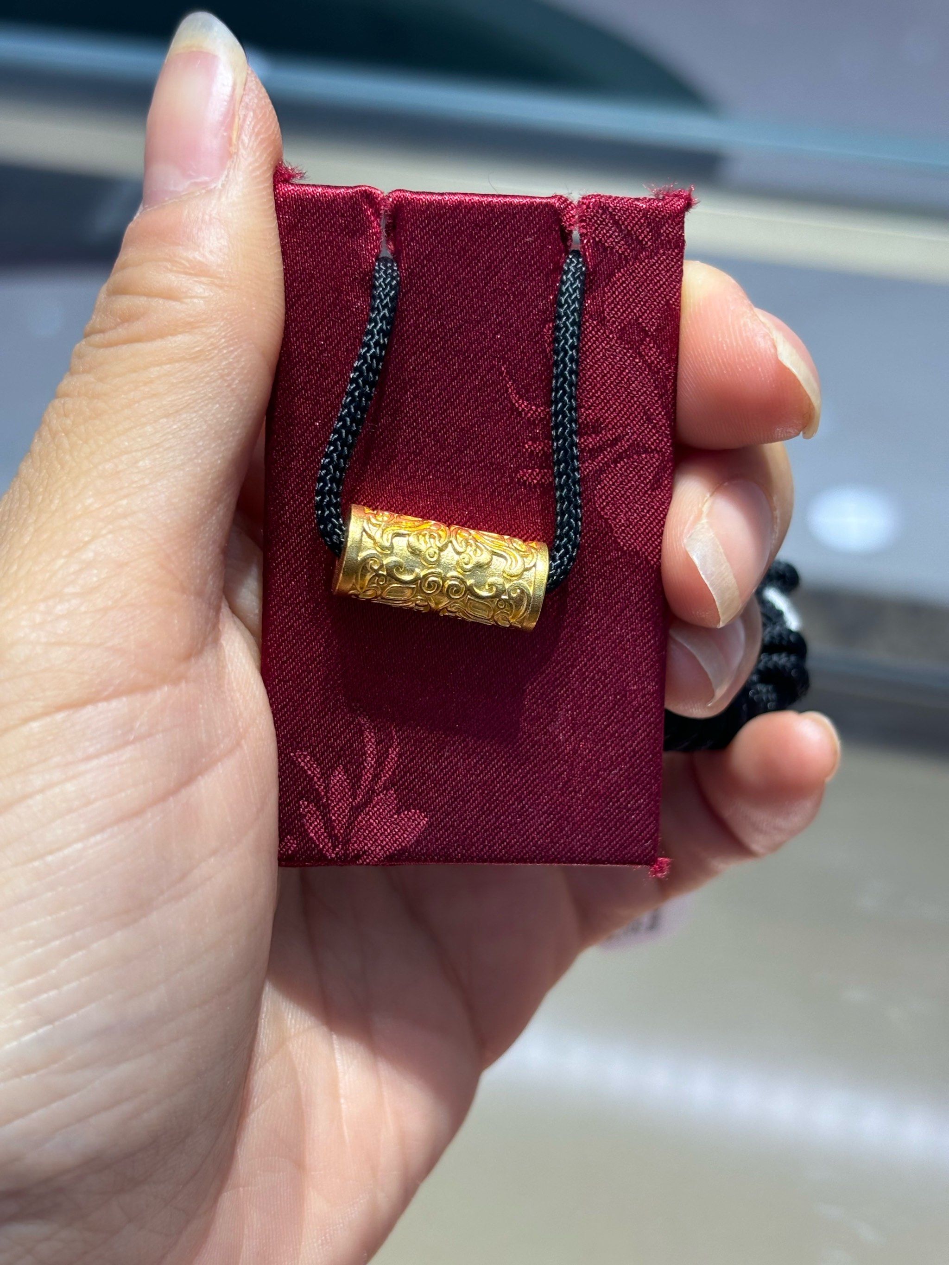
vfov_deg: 36.8
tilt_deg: -36.5
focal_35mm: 52
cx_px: 474
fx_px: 1900
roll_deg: -2.7
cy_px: 632
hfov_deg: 28.0
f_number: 1.6
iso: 32
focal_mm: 5.96
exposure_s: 1/194
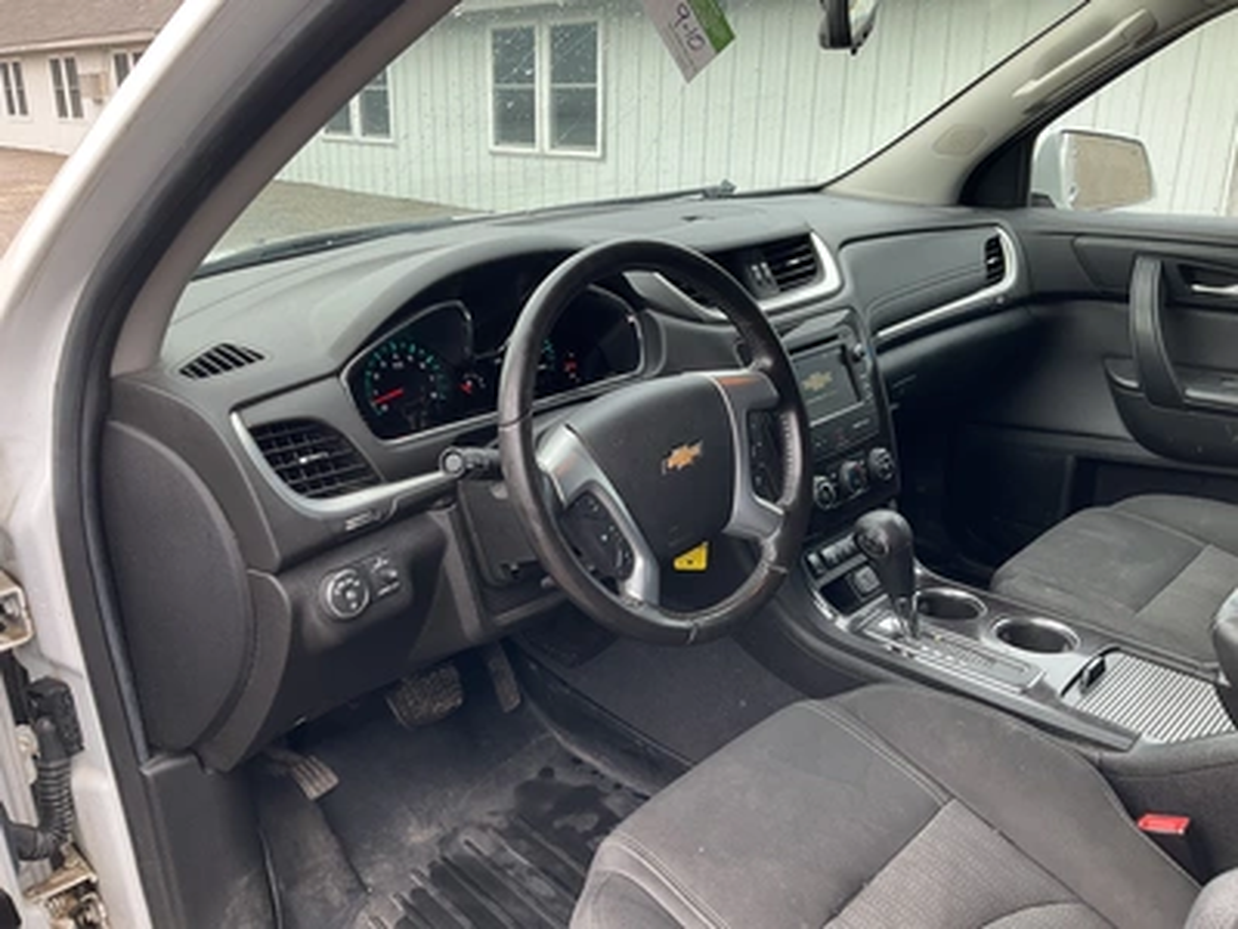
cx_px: 619
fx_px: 1037
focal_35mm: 29
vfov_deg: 48.2
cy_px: 464
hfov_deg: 61.7
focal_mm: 3
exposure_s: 1/122
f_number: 1.8
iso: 20
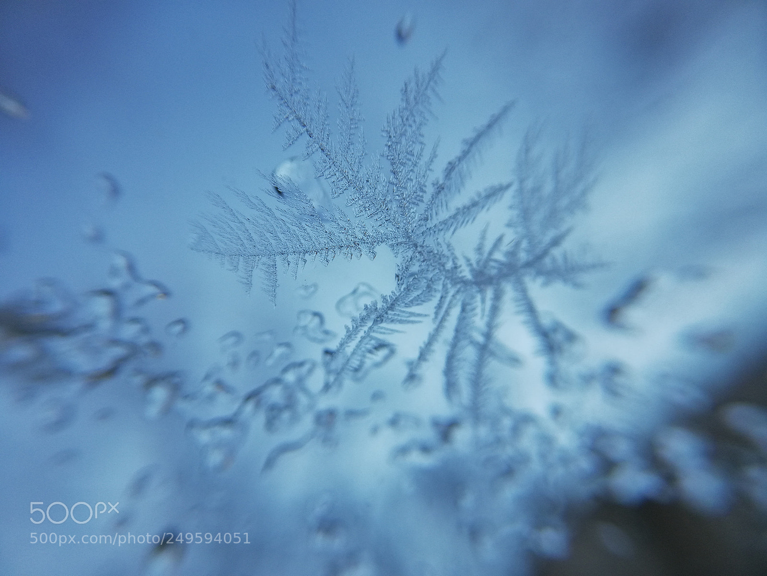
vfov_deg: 51.4
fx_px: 598
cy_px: 288
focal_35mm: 27
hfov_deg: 65.3
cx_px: 384
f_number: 2.2
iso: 50
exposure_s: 1/1110
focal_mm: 3.81
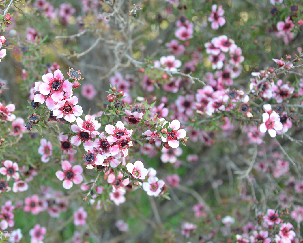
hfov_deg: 31.1
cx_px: 94
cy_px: 104
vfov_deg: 25.4
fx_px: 538
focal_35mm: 60
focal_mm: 28
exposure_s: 1/80
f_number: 4.5
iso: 400
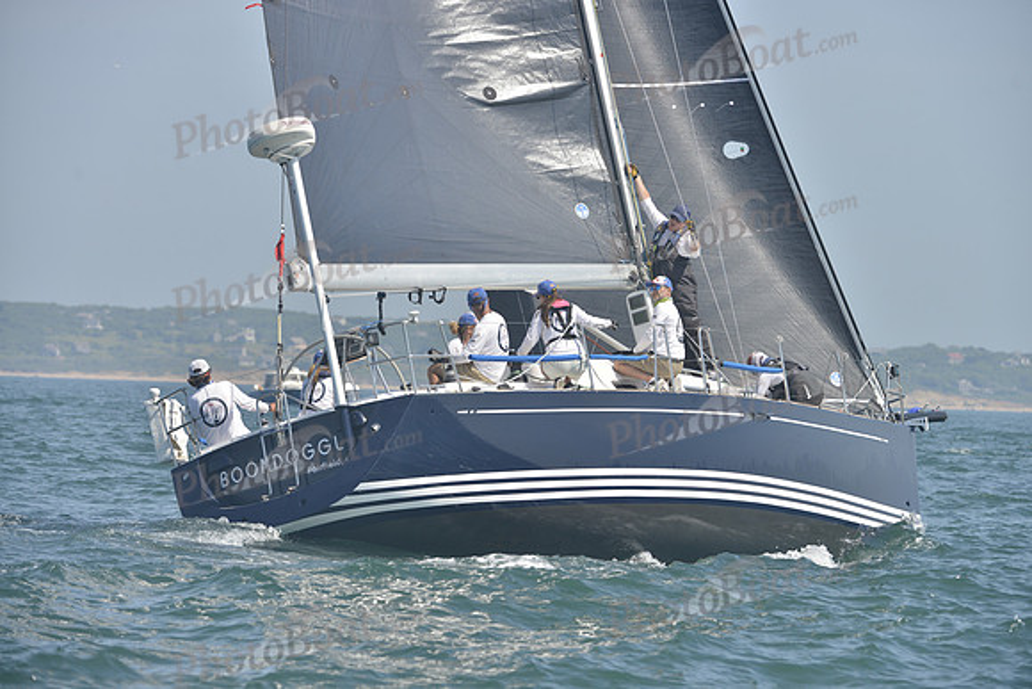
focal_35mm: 200
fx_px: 5734
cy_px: 344
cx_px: 516
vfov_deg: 6.9
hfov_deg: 10.3
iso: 280
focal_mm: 200
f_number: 6.3
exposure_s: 1/1000
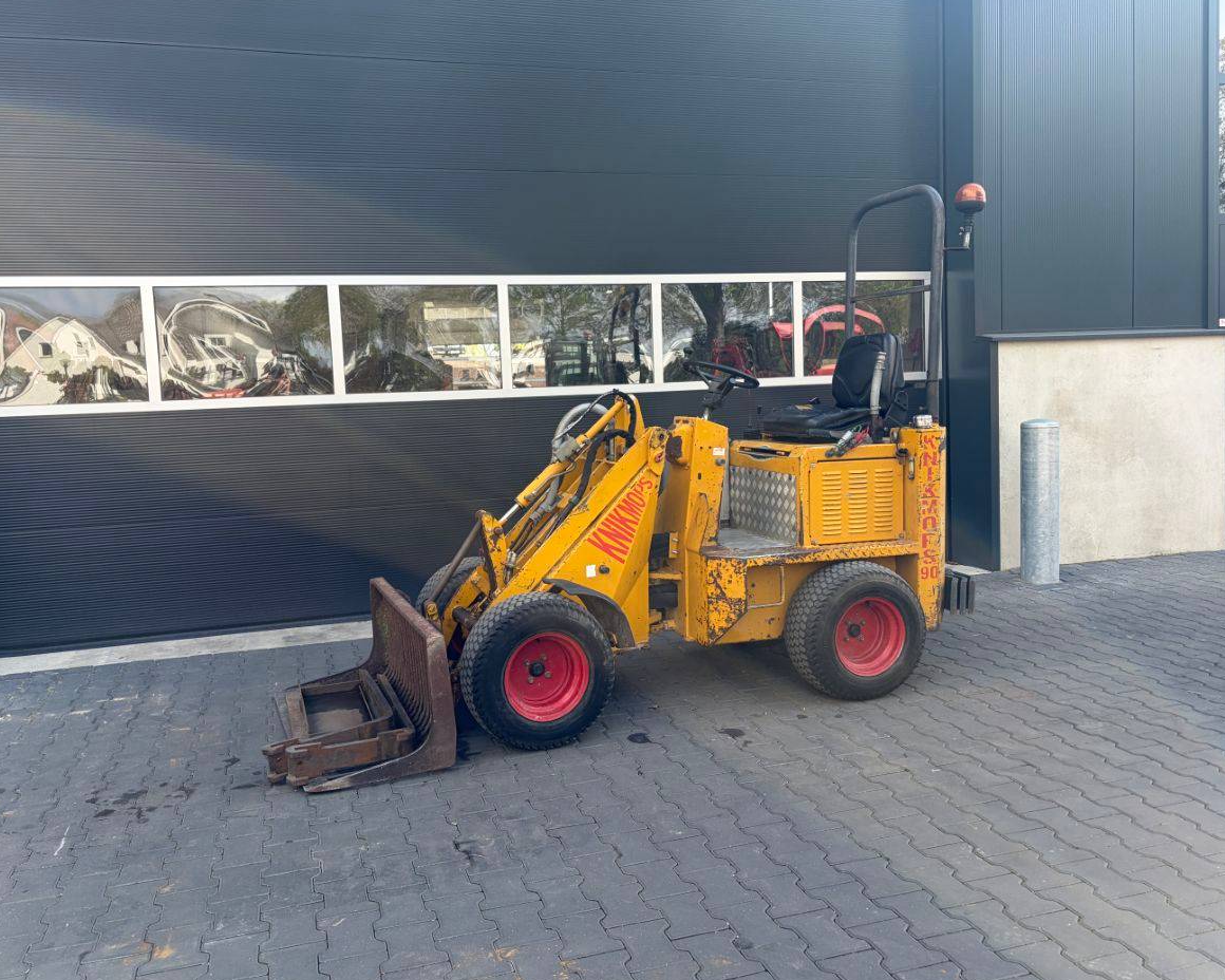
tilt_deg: -2.8
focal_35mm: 28
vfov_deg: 51.5
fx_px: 1015
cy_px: 496
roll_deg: +2.9
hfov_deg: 62.2
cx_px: 587
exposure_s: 1/673
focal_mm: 5.96
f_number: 1.6
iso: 50
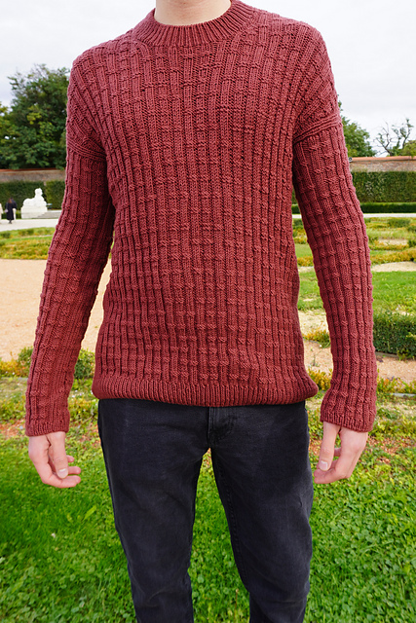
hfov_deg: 53.2
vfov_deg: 73.7
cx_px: 208
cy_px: 312
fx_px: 416
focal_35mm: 24
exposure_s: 1/100
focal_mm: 16
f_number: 6.3
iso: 100
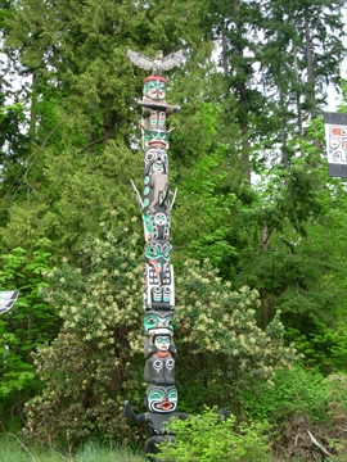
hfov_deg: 28.0
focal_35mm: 52
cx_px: 174
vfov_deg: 36.8
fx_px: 695
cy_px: 231
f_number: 3.2
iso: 50
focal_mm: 8.5
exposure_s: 1/95.9
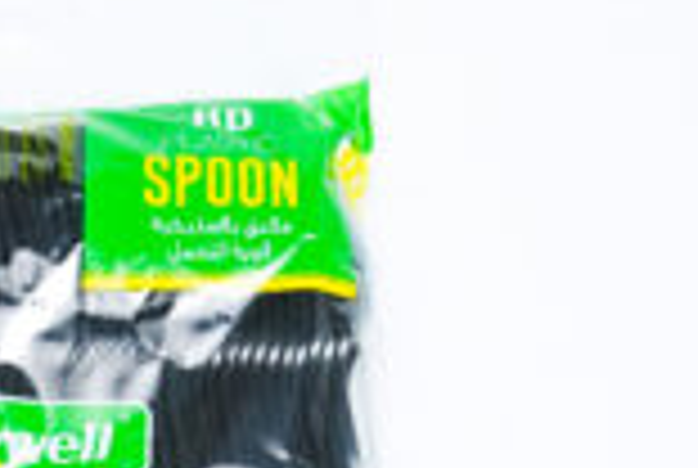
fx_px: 3769
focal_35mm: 194
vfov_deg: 7.1
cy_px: 376
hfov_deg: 10.5
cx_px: 63
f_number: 9
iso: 3200
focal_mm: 70
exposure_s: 1/200
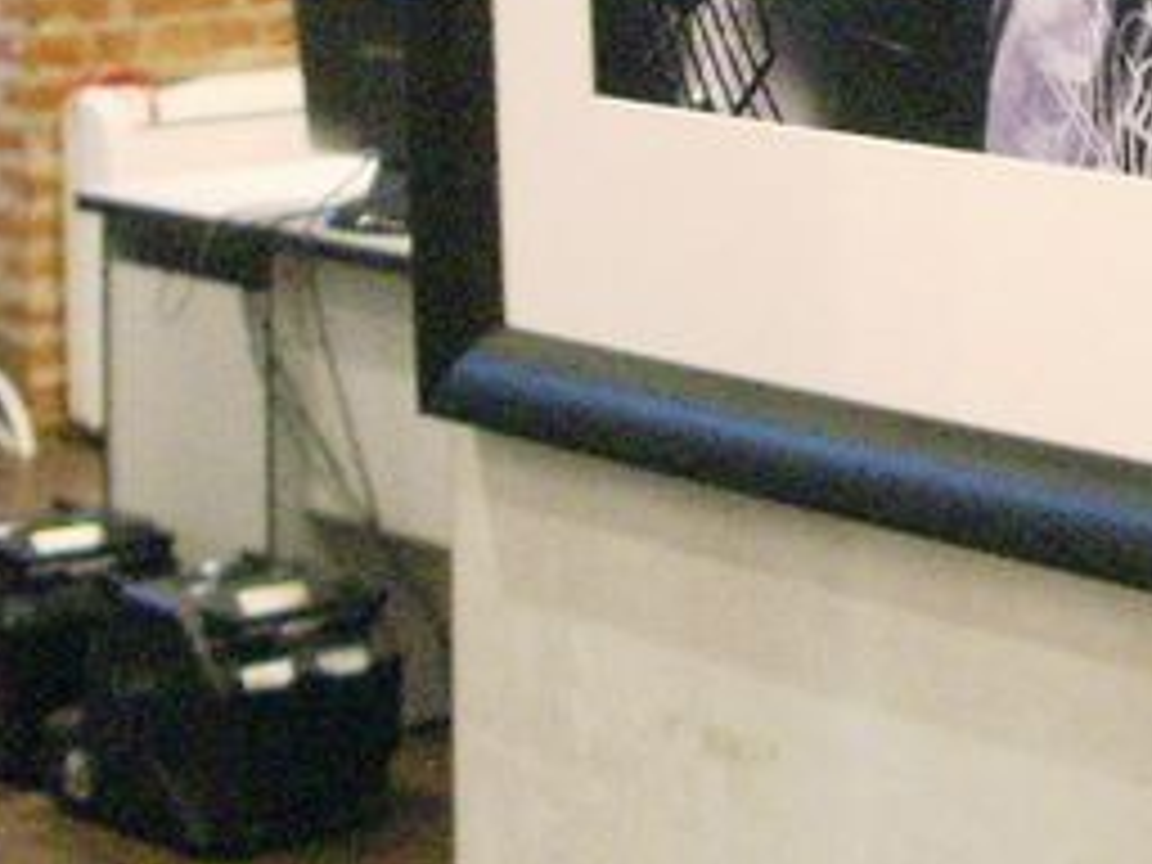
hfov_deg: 15.9
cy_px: -349
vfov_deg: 11.6
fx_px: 4093
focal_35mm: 123
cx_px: 909
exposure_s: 1/30
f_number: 2.6
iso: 320
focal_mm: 5.8
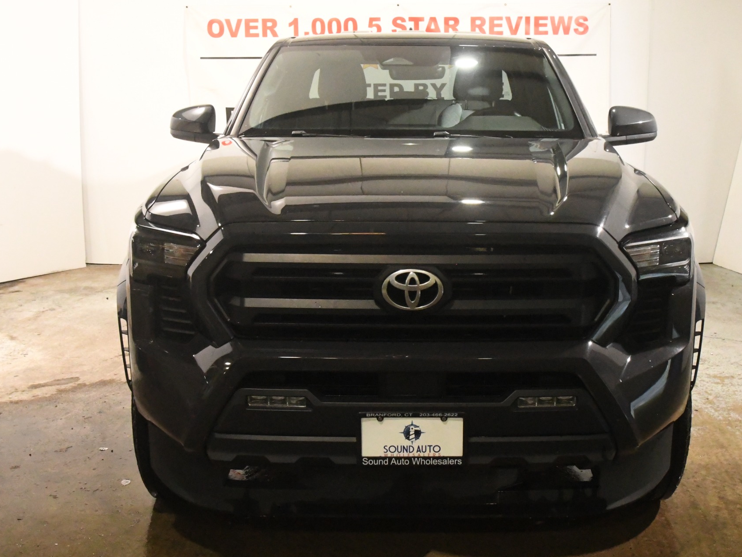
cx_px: 416
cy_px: 280
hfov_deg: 39.6
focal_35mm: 48
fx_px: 1029
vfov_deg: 30.3
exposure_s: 1/250
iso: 10000
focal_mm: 22
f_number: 8
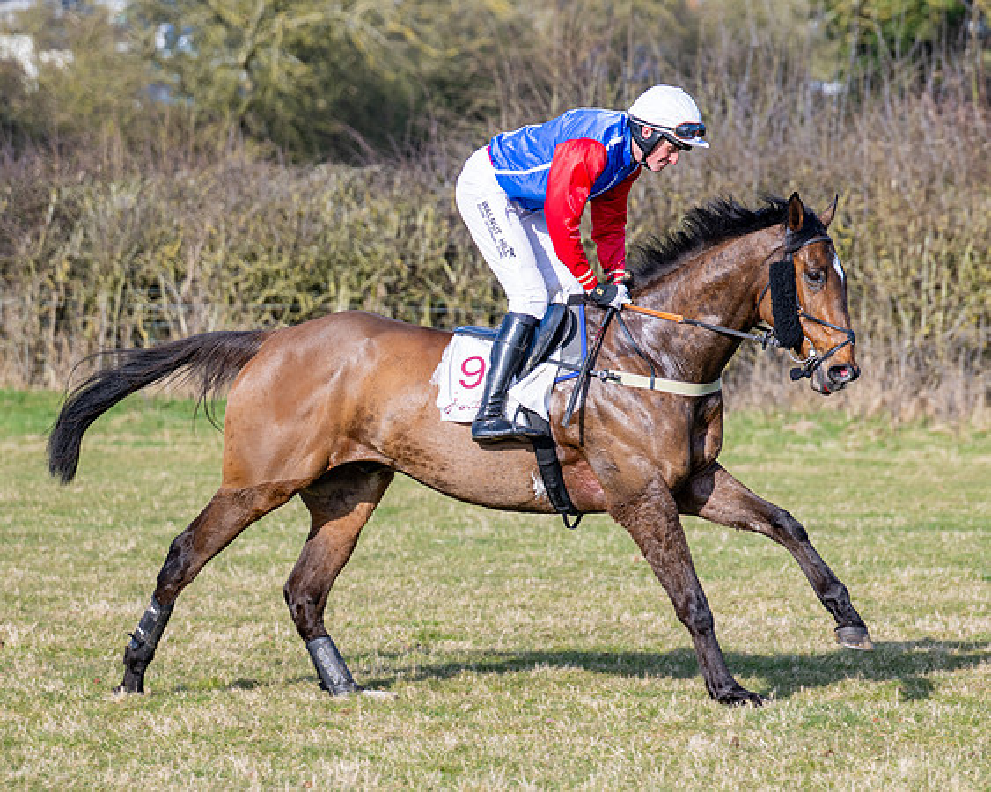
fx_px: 6497
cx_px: 551
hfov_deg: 8.7
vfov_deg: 7.0
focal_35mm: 222
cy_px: 368
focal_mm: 110
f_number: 2.8
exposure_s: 1/1250
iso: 100
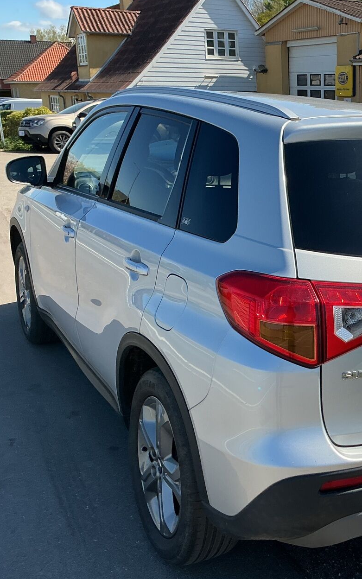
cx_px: 350
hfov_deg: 28.9
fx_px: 663
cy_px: 284
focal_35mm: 42
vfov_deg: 47.2
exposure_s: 1/1195
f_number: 1.8
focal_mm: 3
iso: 25
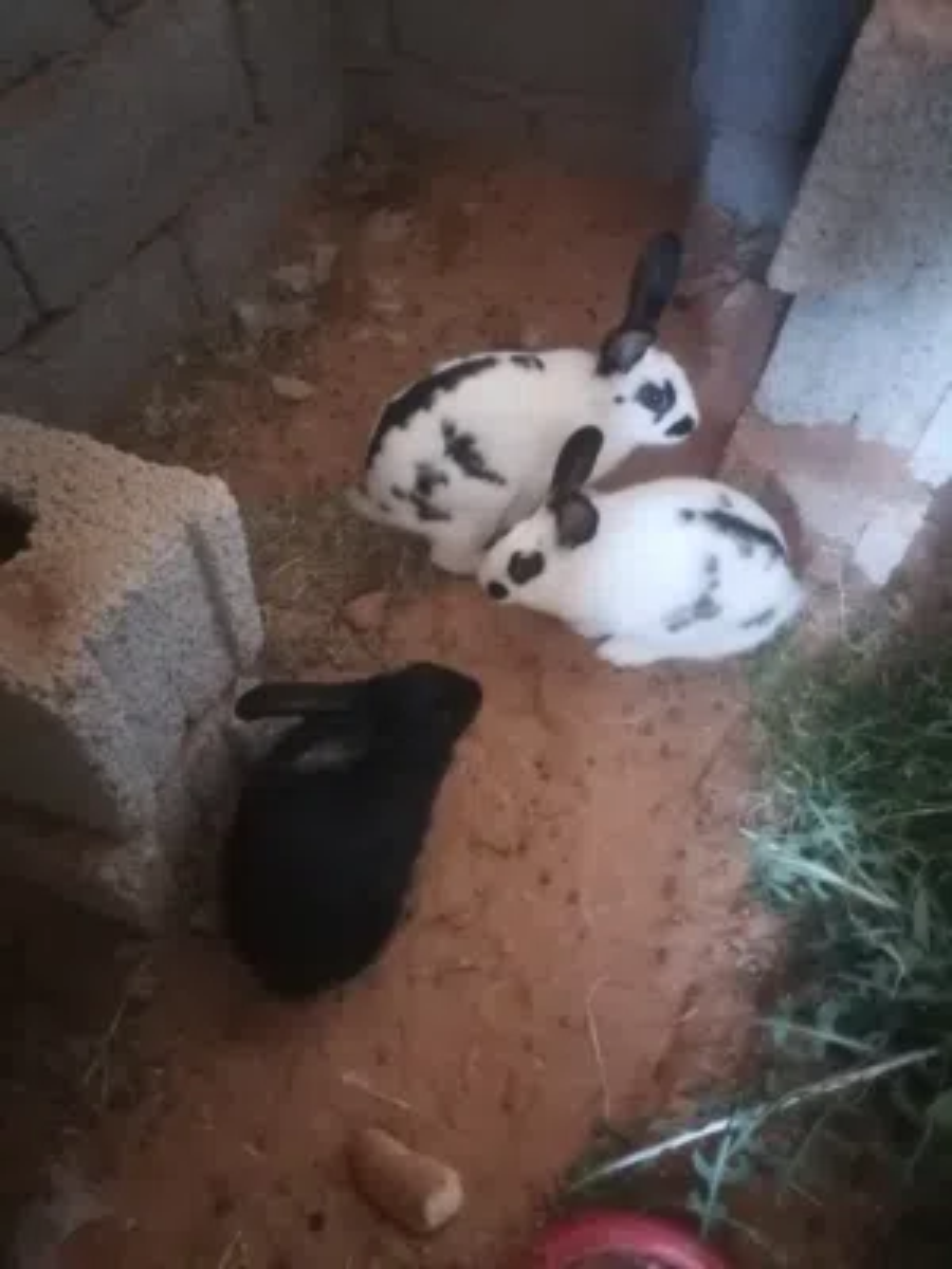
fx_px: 990
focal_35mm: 27
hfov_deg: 51.4
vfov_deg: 65.3
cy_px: 634
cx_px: 476
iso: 3200
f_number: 1.8
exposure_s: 1/14.3
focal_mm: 5.3
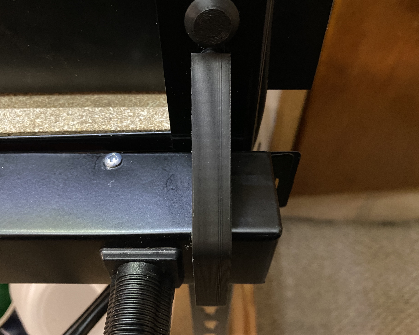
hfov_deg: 62.2
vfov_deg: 51.5
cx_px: 210
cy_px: 173
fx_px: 347
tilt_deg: -50.8
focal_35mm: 28
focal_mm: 4.25
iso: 800
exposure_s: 1/25
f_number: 1.8
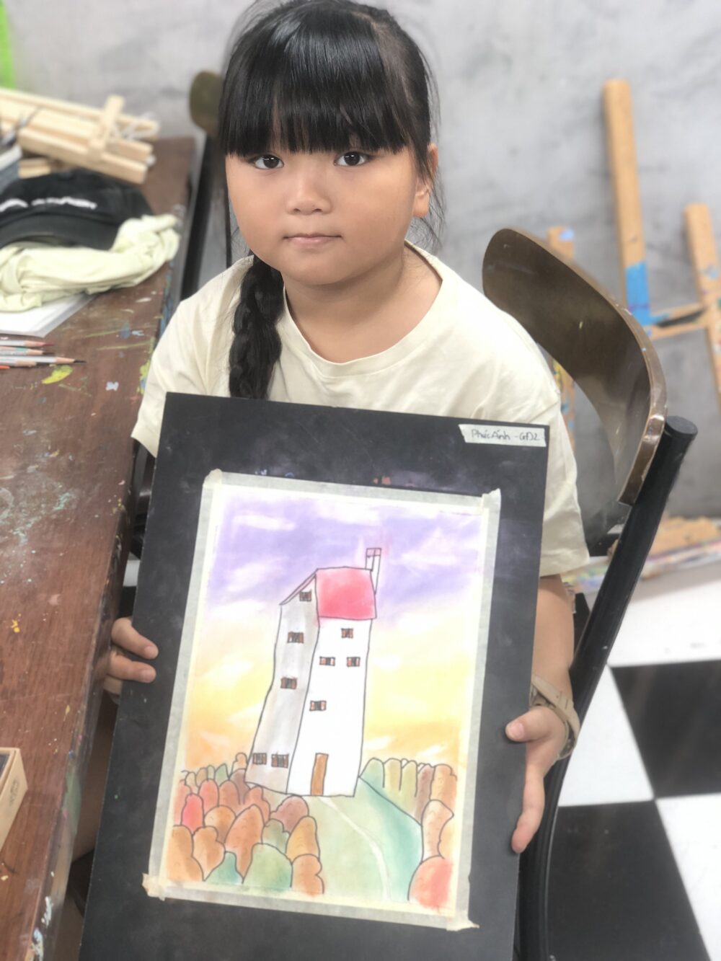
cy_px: 480
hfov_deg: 28.0
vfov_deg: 36.8
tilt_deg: -28.4
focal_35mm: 52
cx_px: 360
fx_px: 1444
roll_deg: +2.0
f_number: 2.4
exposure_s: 1/50
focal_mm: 6
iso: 64
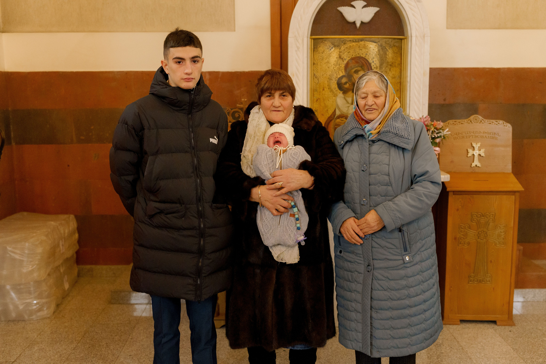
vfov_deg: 34.2
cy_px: 182
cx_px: 273
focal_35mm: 39
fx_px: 591
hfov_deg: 49.6
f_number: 3.2
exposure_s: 1/250
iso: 5000
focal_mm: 39
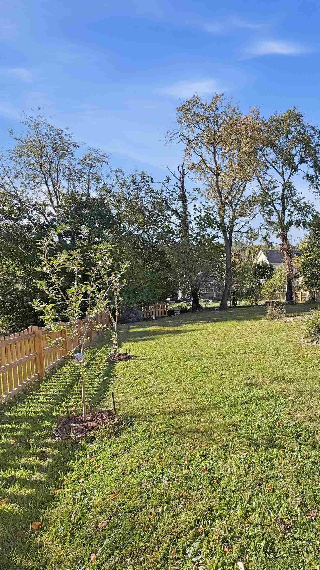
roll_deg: +0.3
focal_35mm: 21
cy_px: 284
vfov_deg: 83.8
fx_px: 317
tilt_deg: -4.1
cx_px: 259
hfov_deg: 50.2
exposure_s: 1/770
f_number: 2.2
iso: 32
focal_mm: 2.2
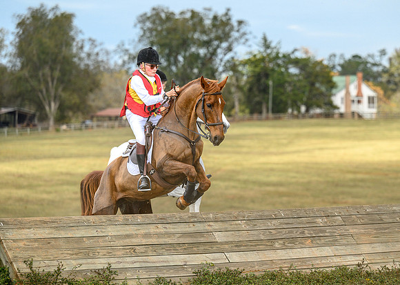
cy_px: 129
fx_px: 1969
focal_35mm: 173
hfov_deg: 11.6
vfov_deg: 8.3
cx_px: 224
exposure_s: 1/800
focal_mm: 140
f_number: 3.5
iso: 400
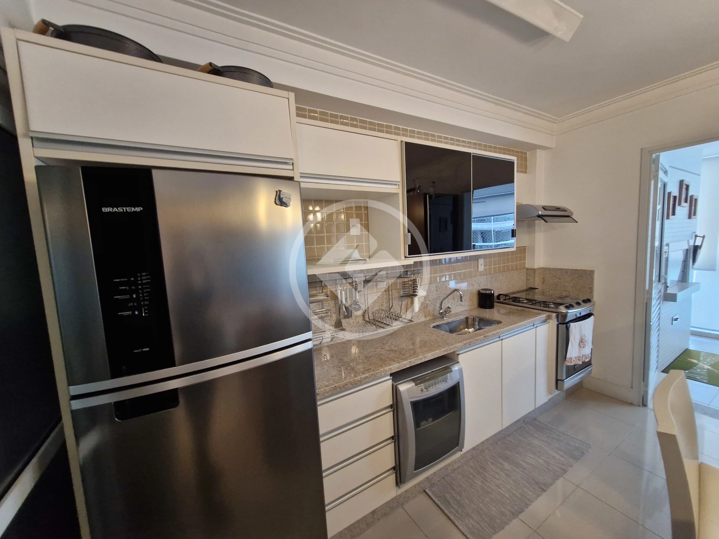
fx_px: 270
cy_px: 270
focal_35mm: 13
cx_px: 360
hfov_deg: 106.2
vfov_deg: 89.9
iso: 320
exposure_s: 1/40
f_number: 2.2
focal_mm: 1.74
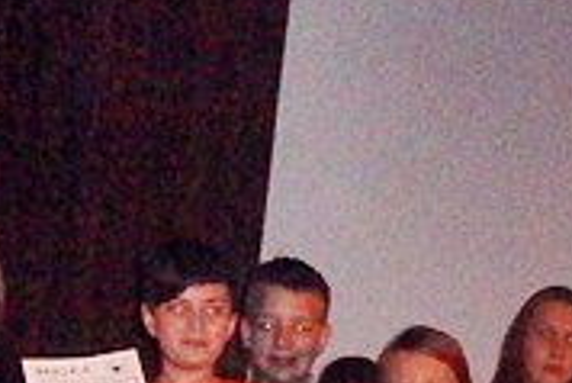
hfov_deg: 11.6
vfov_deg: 7.6
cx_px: 543
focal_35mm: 176
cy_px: 702
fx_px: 2799
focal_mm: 8.3
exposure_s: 1/250
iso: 1600
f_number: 3.4
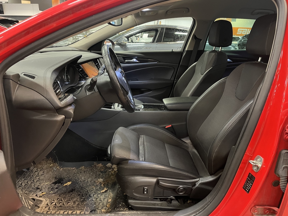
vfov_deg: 53.1
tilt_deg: -19.4
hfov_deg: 67.3
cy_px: 108
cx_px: 144
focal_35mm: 26
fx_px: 216
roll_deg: -2.0
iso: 640
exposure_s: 1/33
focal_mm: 5.1
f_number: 1.6
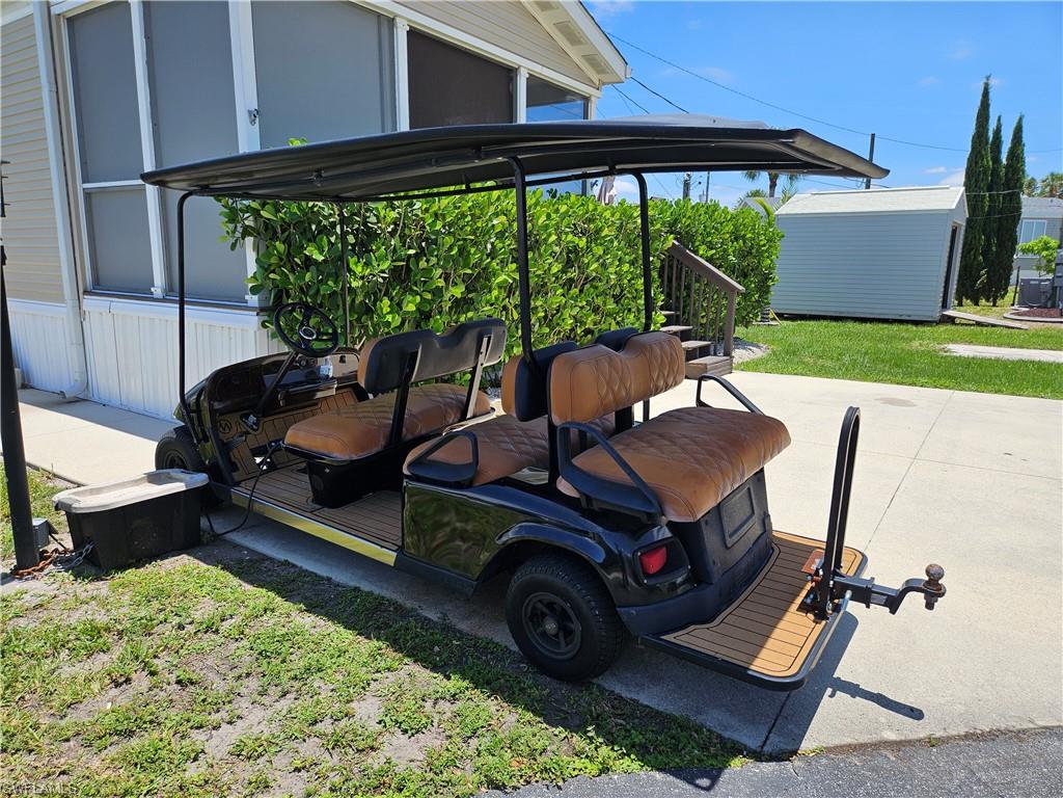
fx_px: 706
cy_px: 399
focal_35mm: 23
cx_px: 532
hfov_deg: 73.9
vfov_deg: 58.9
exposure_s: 1/1480
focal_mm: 5.4
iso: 25
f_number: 1.8
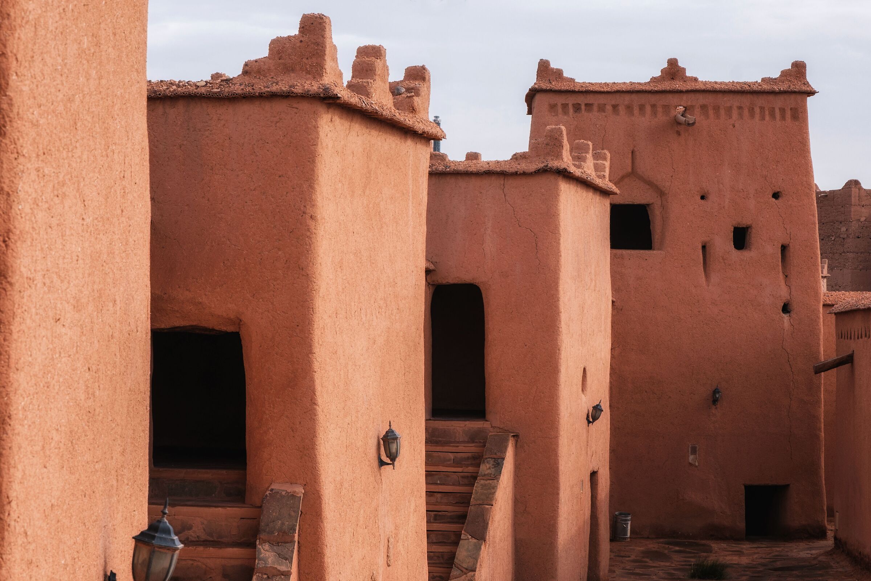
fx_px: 1911
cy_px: 290
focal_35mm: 79
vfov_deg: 17.3
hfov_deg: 25.7
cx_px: 436
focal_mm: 52.4
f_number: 10
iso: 160
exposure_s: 1/125
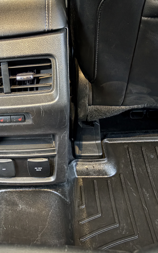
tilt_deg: -40.2
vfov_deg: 52.7
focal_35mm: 37
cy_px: 126
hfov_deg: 32.7
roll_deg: +12.0
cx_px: 16
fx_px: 255
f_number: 1.6
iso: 1600
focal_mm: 5.96
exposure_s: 1/9
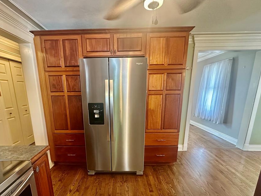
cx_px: 117
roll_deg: +1.1
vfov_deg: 73.9
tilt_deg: -12.9
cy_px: 118
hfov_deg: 90.7
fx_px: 128
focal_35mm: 17
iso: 800
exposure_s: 1/60
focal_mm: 2.22
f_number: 2.2
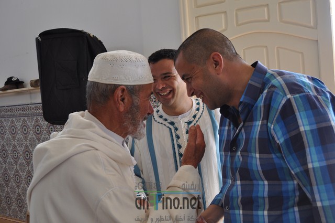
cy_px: 112
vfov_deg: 39.9
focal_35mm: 33
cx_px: 168
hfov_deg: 57.3
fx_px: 307
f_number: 5
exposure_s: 1/100
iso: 400
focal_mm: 22
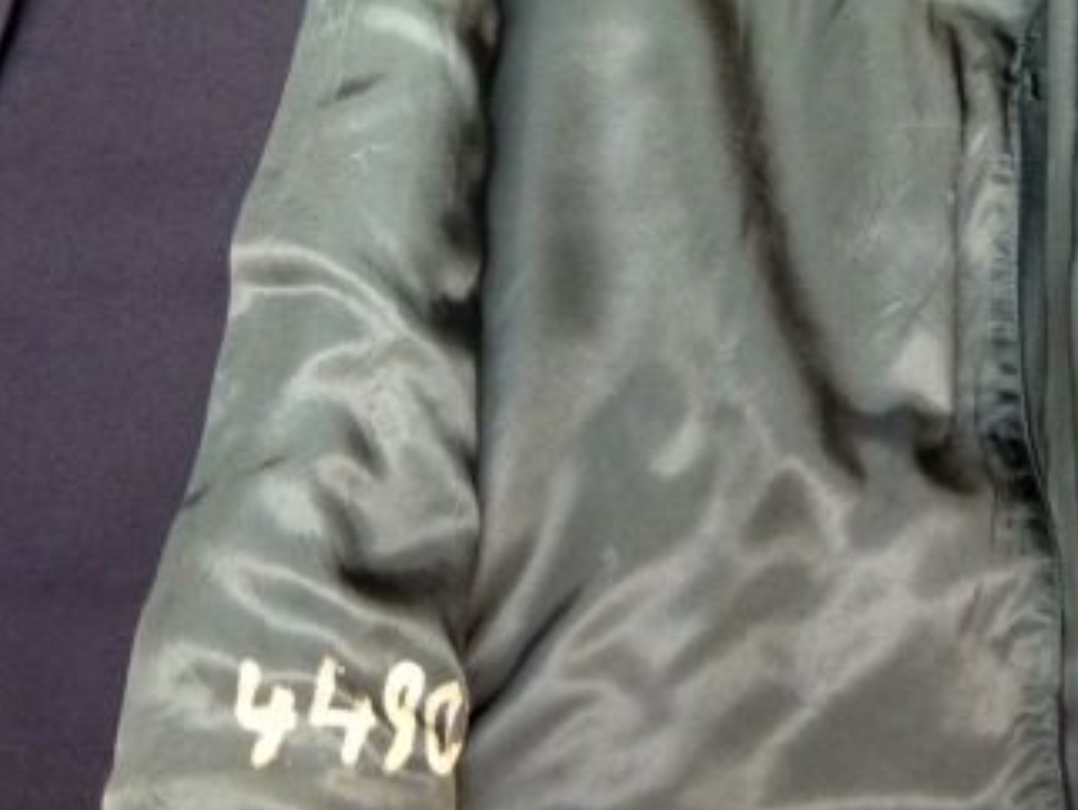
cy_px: -74
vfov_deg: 20.9
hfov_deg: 28.5
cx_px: 800
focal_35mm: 67
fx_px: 2088
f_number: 2.8
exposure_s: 1/25
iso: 400
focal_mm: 4.8
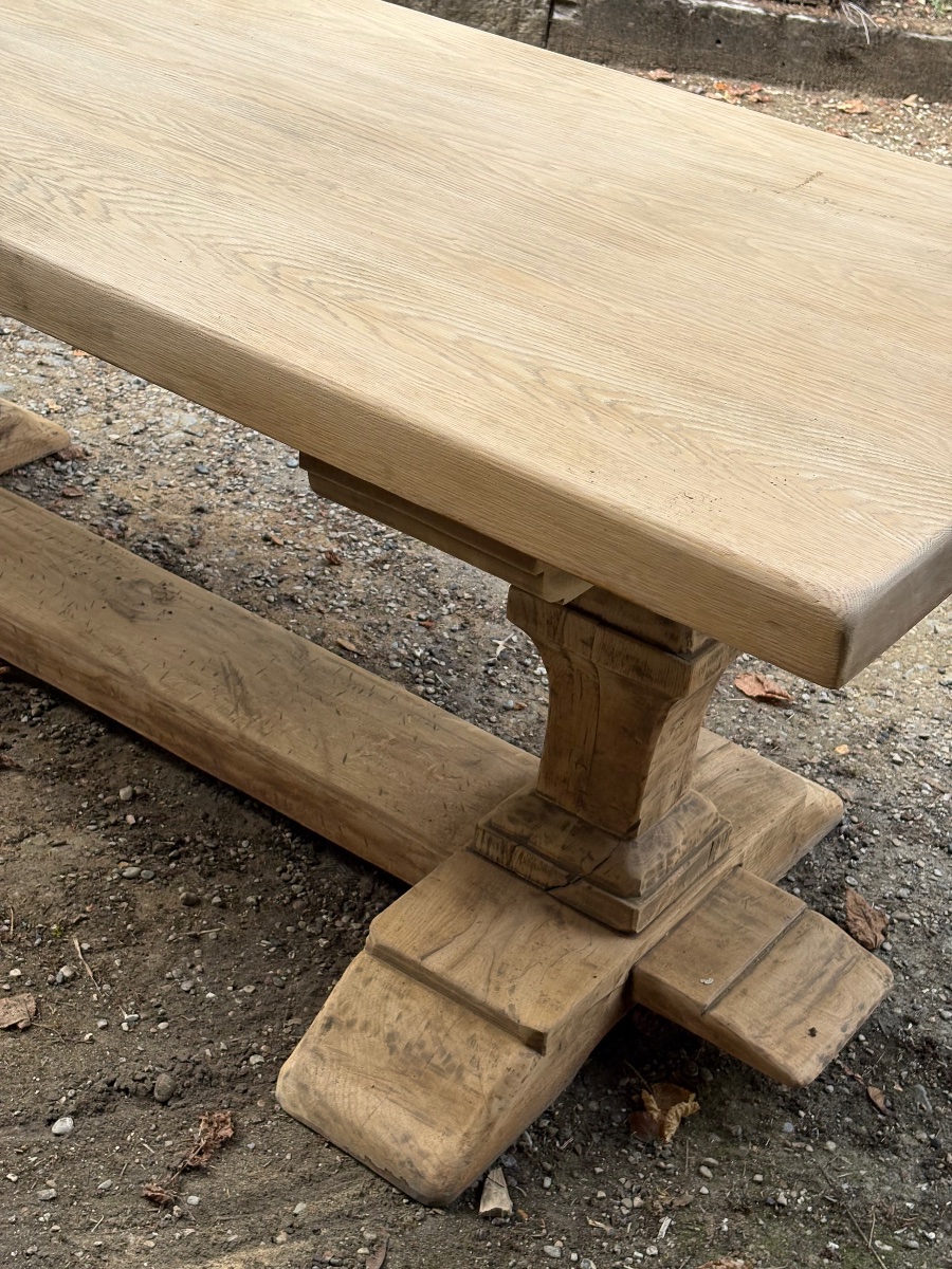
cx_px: 476
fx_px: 1907
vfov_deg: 36.8
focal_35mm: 52
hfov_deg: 28.0
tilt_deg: -28.9
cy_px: 634
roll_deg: -7.3
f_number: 1.6
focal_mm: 5.96
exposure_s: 1/624
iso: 40
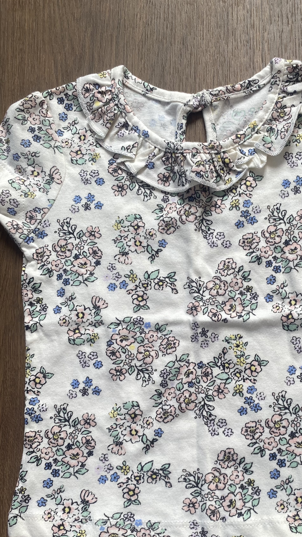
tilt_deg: -81.3
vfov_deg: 57.6
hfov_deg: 34.0
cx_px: 223
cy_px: 320
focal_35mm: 34
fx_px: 484
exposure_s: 1/100
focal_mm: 4.25
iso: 32
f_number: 1.8
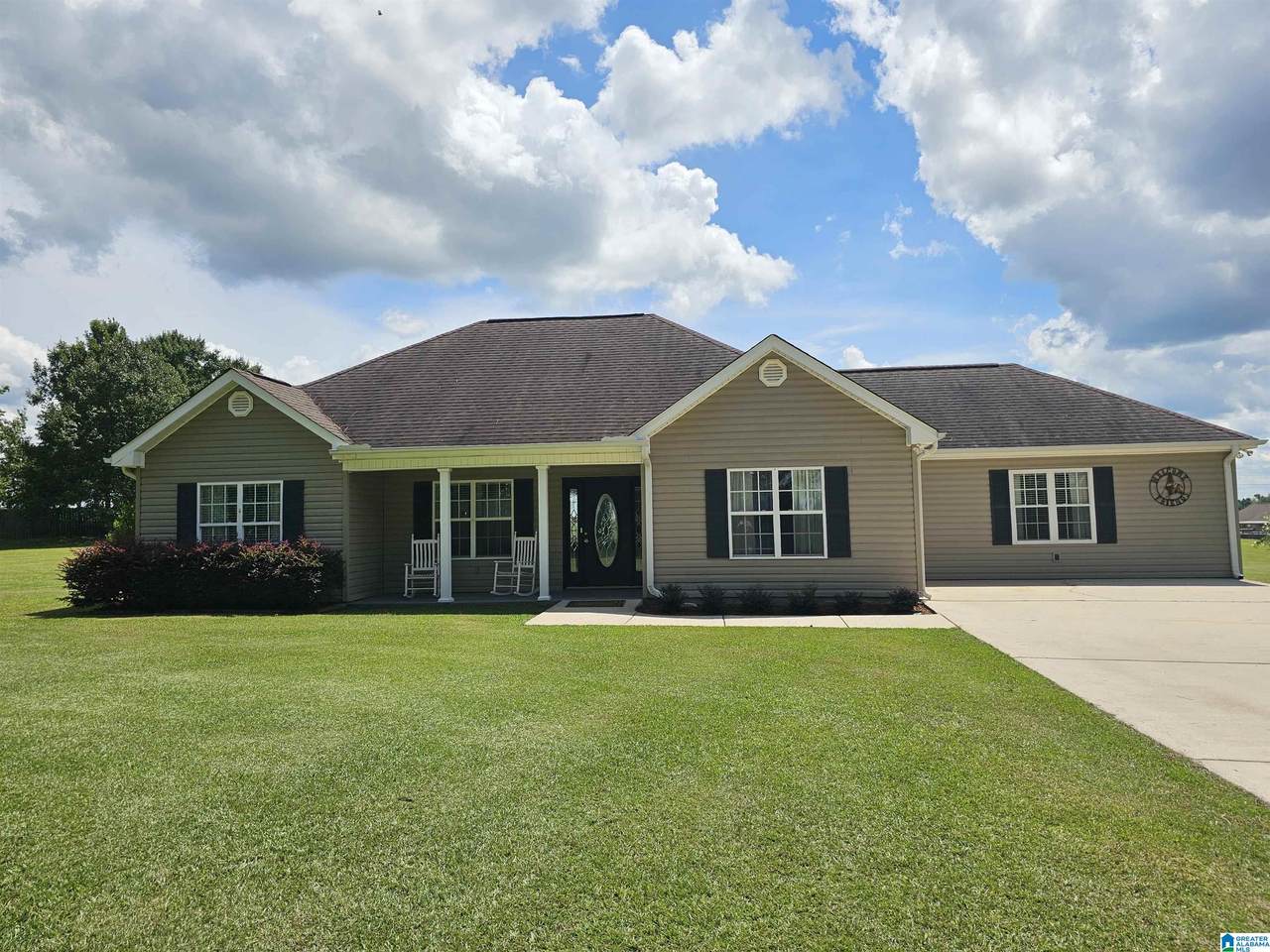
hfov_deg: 73.9
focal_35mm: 23
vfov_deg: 58.9
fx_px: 844
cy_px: 476
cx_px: 635
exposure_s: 1/1606
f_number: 1.7
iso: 10
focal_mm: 6.3
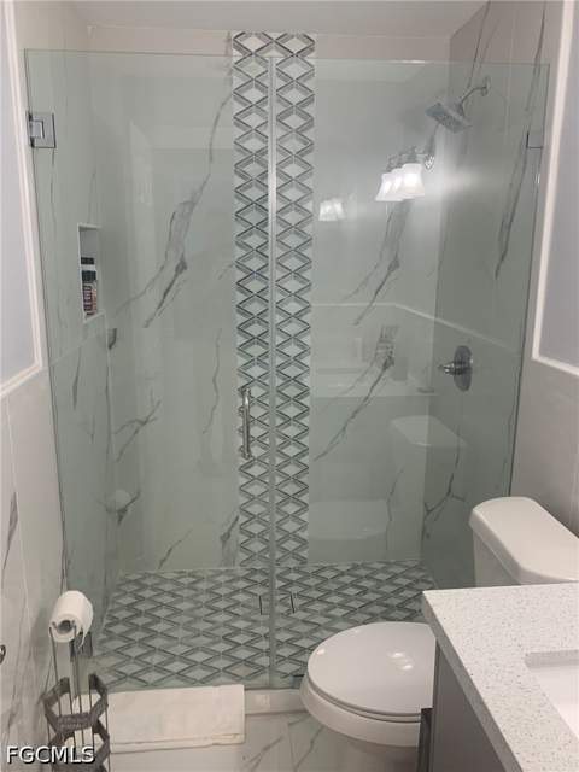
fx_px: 580
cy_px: 386
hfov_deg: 53.1
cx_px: 290
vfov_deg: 67.3
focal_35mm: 26
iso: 50
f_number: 1.8
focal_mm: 4.25
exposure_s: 1/60
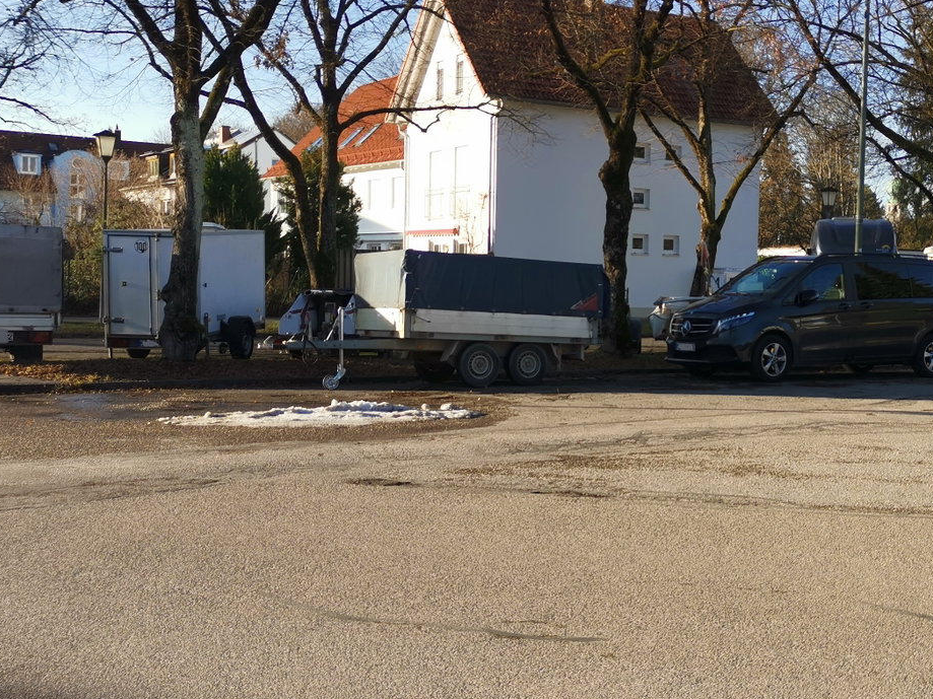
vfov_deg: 30.9
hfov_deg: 39.9
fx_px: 1267
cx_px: 637
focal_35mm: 47
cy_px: 330
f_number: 1.8
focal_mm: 5.58
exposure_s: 1/857
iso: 50
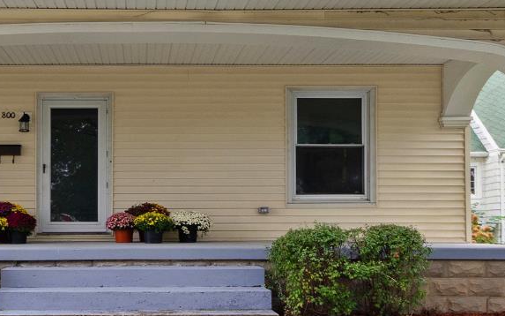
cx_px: 129
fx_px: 550
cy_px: 53
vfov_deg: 31.0
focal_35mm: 40
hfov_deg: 47.5
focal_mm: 10
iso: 400
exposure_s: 1/40
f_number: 5
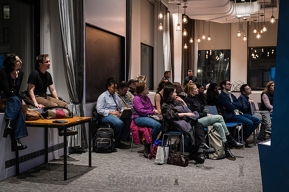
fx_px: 331
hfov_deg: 47.2
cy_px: 96
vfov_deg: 32.4
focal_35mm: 41
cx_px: 149
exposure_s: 1/160
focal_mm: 39
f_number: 3.5
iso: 5000
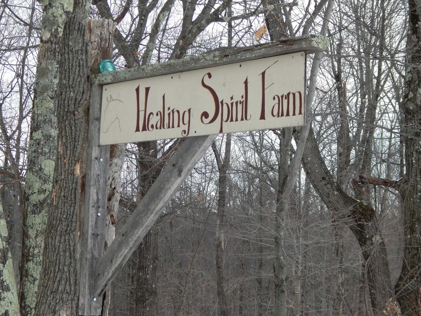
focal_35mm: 76
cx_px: 210
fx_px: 924
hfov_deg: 25.7
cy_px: 158
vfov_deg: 19.4
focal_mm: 13.5
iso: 125
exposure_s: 1/320
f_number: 4.2
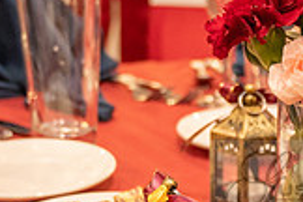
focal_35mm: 125
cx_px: 372
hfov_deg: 15.7
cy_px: 183
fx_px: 1052
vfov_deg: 10.9
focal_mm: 35
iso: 2500
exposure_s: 1/40
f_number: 4
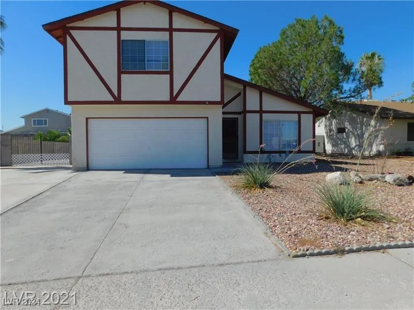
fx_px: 275
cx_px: 207
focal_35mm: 23
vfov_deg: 58.9
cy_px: 155
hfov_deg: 73.9
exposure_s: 1/640
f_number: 6
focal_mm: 4
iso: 125
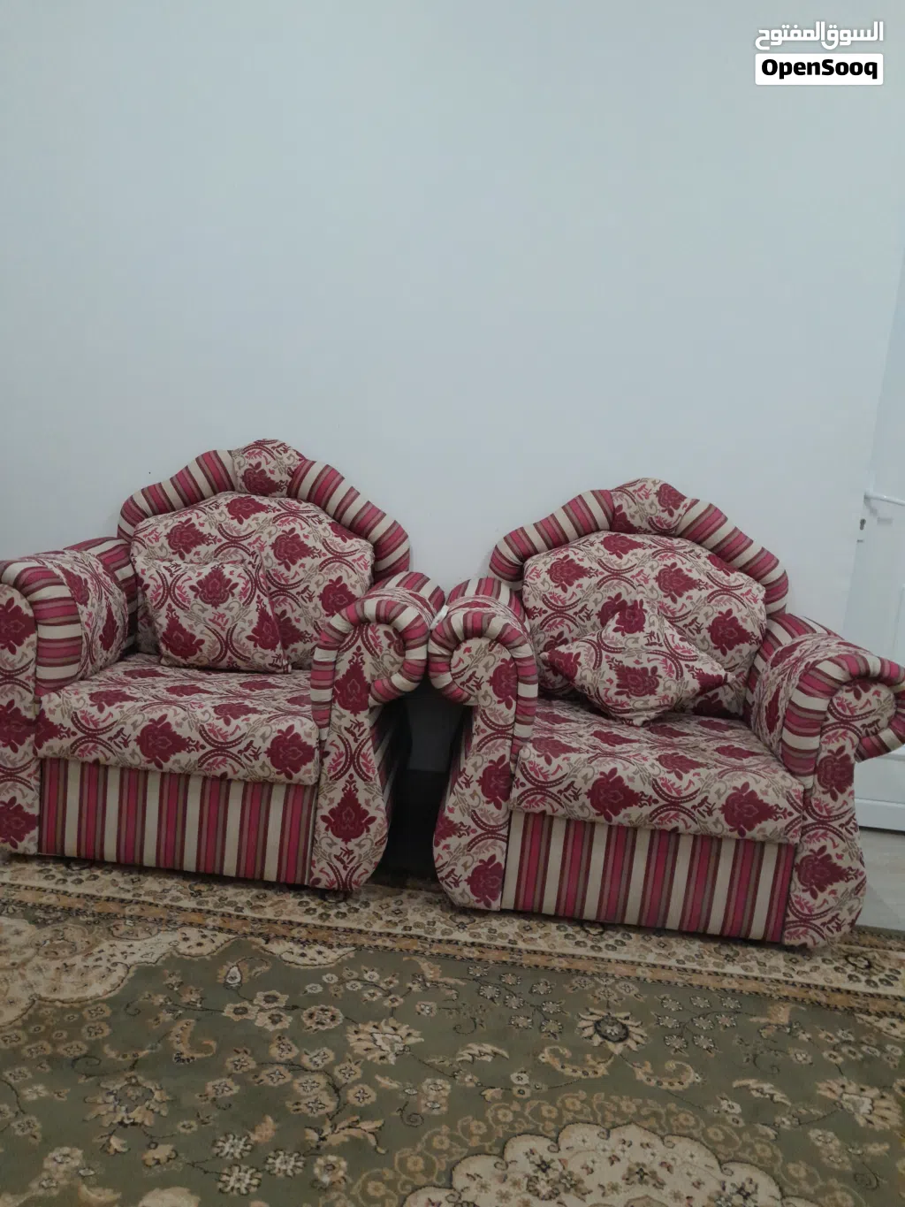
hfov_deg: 51.4
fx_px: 941
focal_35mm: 27
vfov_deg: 65.3
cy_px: 604
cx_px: 452
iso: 320
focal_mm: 4
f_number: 1.8
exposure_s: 1/50
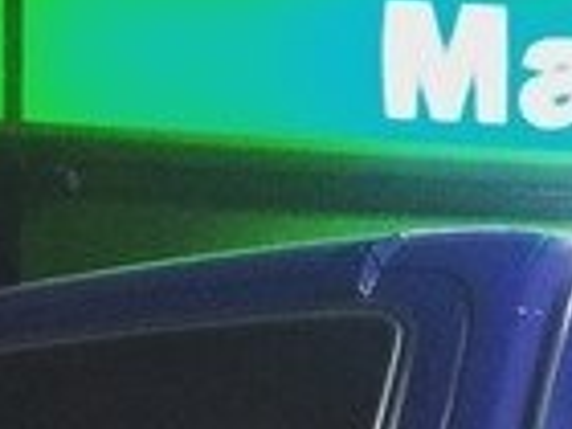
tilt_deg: -3.8
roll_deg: -0.8
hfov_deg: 14.2
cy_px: 991
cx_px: 552
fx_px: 2264
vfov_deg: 9.7
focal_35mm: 137
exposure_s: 1/25
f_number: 2.2
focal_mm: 4.15
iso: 250
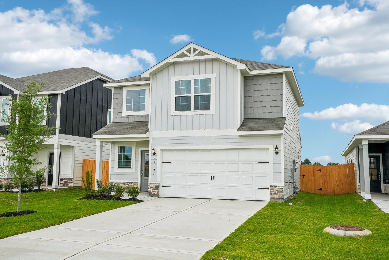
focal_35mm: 35
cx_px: 194
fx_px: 378
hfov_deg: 54.4
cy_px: 130
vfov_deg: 37.8
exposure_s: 1/1000
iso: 400
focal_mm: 35
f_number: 8
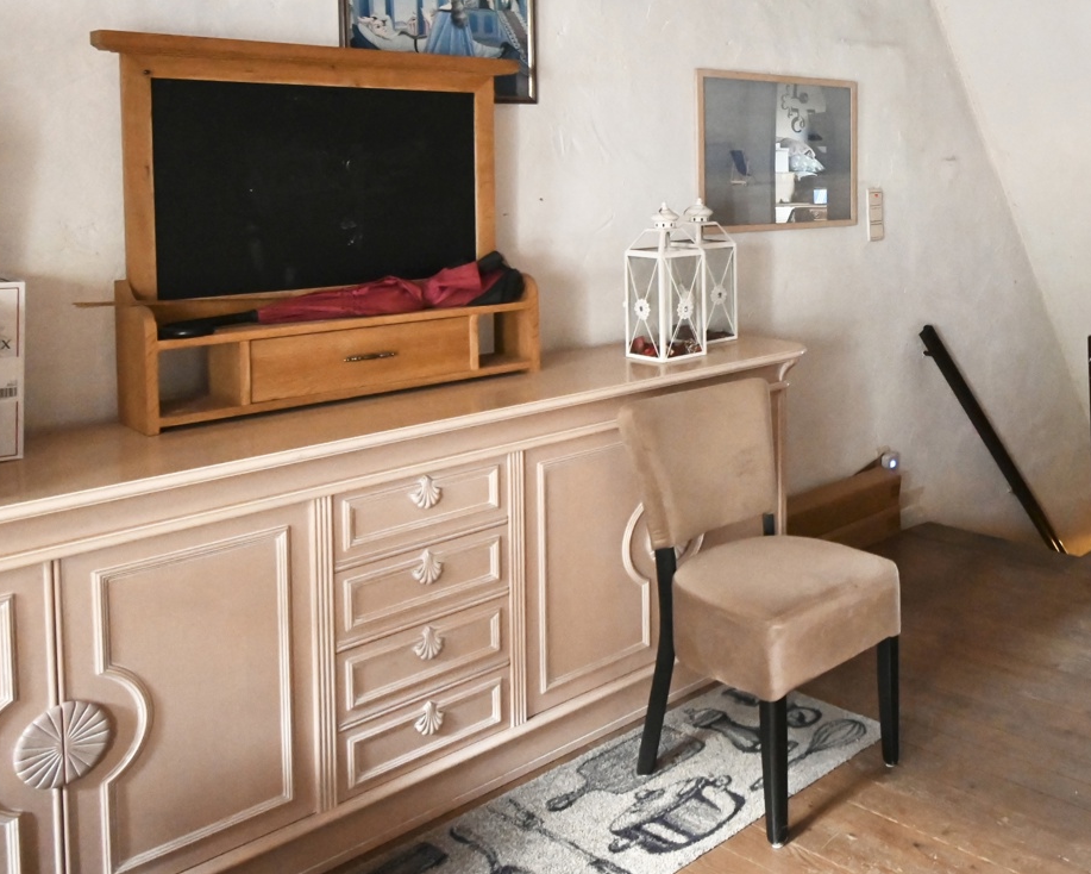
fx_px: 1160
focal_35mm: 36
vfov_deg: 40.1
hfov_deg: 46.4
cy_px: 217
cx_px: 941
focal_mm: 13
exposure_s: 1/60
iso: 3200
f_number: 4.8
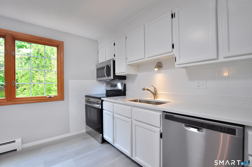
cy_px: 84
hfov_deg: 100.5
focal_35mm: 15
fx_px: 105
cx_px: 126
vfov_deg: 77.2
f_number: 6.3
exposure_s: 1/40
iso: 800
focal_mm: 10
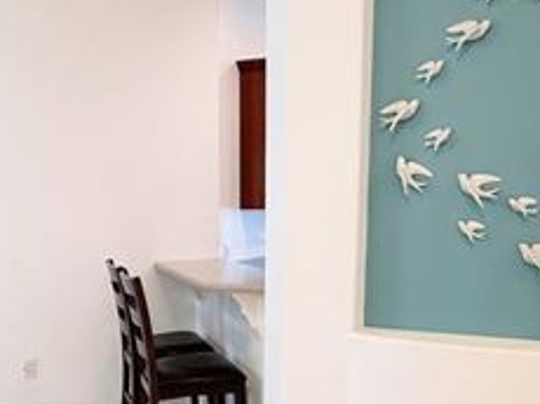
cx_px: 215
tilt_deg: -8.4
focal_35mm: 43
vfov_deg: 32.9
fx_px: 670
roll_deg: +0.3
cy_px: 305
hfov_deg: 43.7
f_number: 2.2
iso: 320
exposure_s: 1/60
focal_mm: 2.22
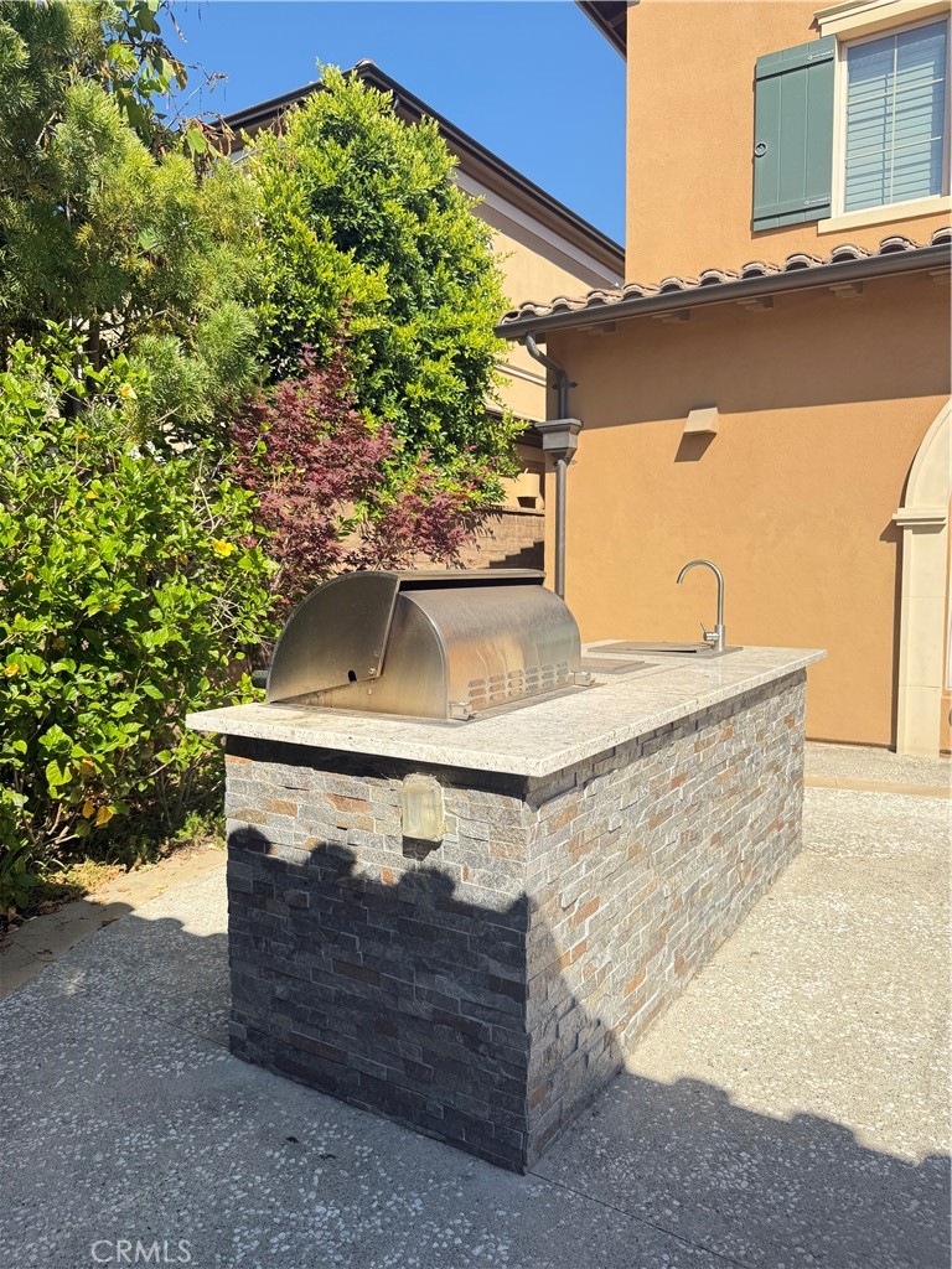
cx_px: 476
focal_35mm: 24
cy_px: 634
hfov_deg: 56.8
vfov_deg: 71.6
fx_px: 880
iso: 80
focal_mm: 6.76
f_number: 1.78
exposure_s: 1/1770
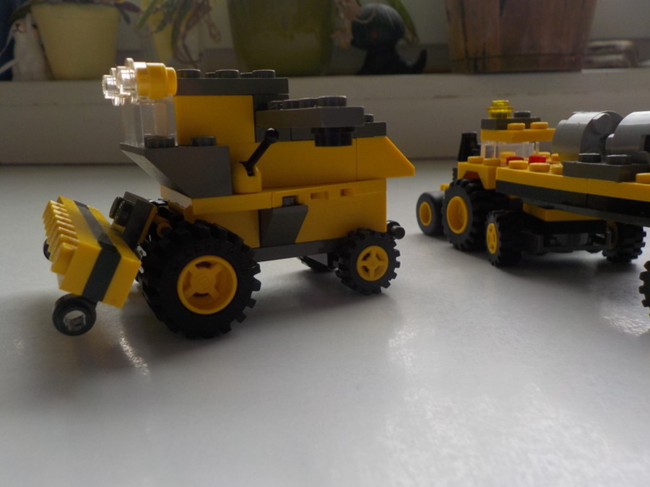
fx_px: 563
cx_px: 325
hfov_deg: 60.0
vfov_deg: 46.8
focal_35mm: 30
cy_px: 244
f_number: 3.3
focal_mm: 4.1
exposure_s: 1/125
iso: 125
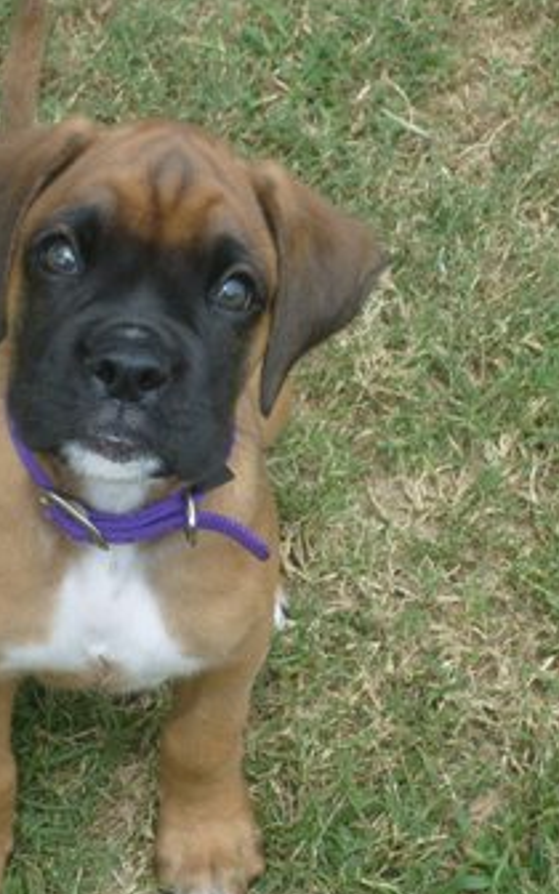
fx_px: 2803
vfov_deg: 18.1
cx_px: 132
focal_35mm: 115
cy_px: 436
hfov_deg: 11.4
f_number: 3.9
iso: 80
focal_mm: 12
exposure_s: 1/350
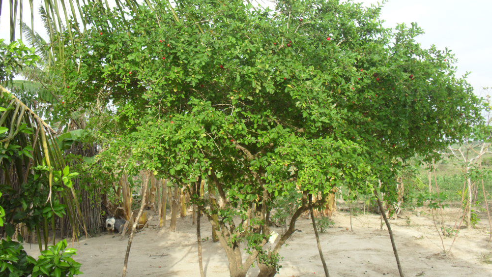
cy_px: 144
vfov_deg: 30.4
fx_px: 509
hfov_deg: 51.6
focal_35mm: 39
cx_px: 249
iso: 100
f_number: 3.2
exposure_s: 1/180
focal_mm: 6.3
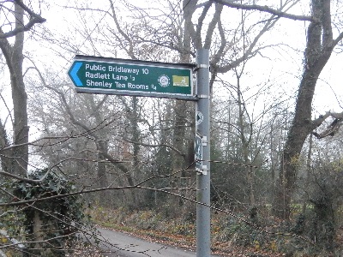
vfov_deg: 56.8
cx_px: 172
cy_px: 128
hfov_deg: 71.6
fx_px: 238
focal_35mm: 24
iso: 800
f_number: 2.8
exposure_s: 1/400
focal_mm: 4.3
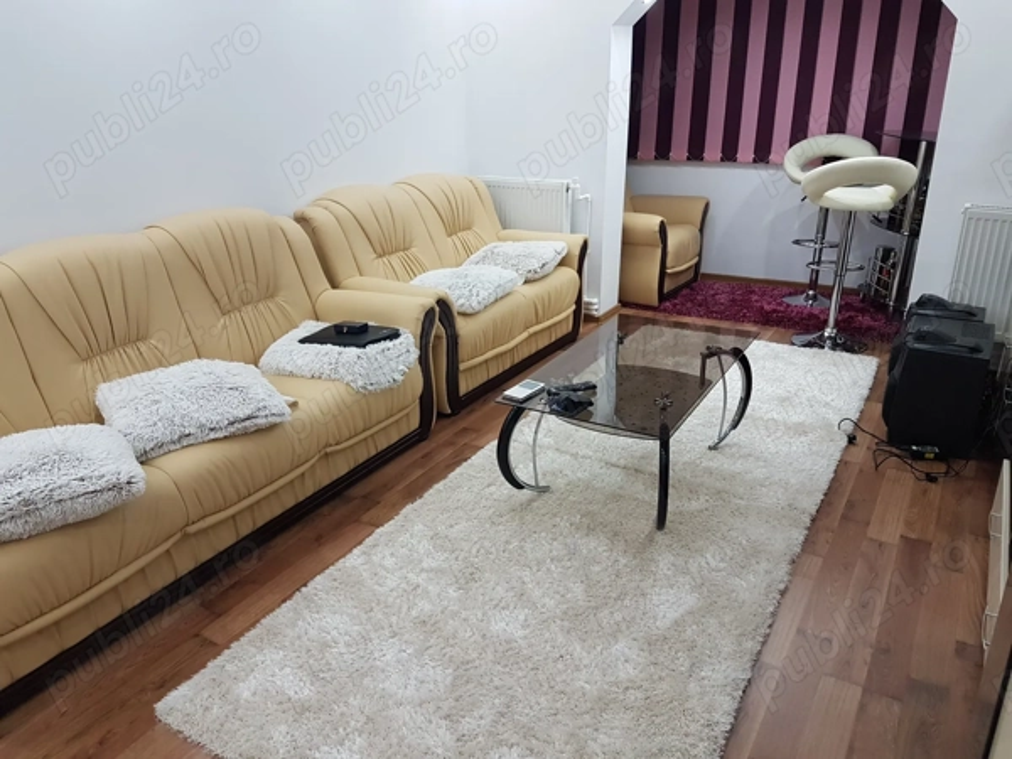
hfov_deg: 67.3
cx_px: 506
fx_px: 760
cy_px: 380
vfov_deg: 53.1
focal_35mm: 26
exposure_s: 1/50
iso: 100
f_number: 1.7
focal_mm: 4.2
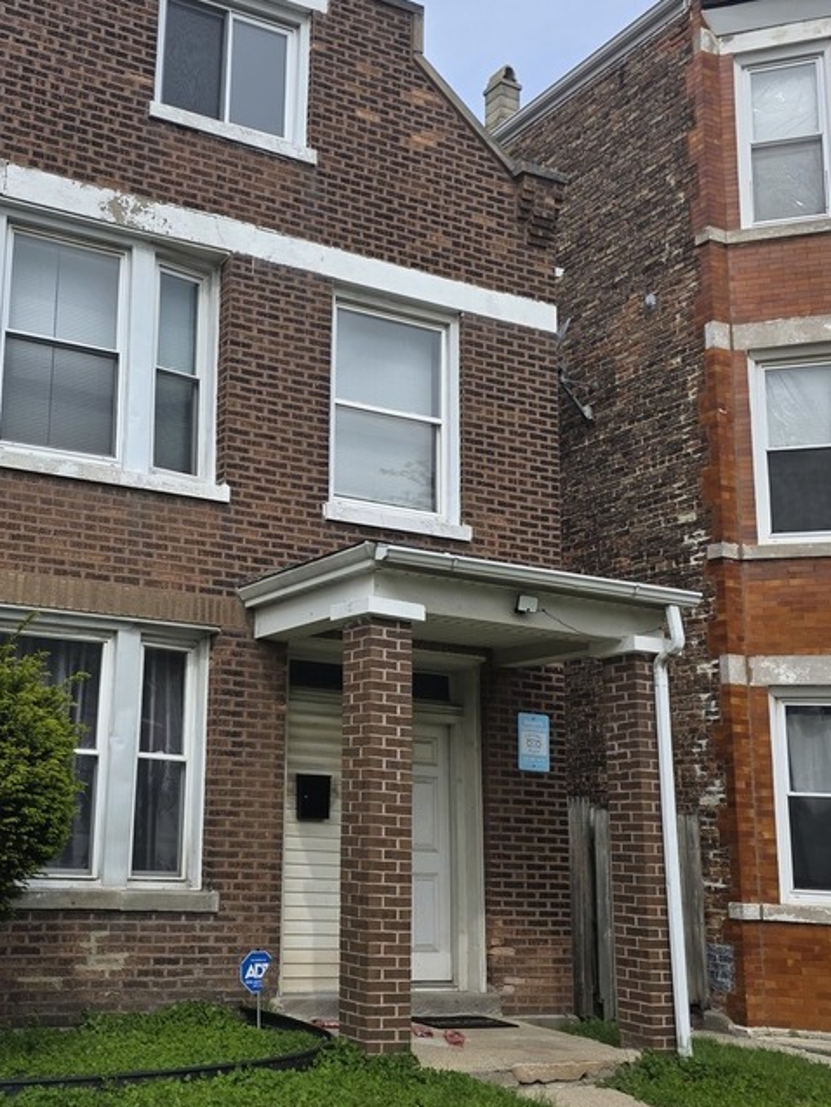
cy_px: 575
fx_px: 1248
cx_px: 183
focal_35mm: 39
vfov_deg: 47.8
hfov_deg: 35.8
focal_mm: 6.3
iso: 80
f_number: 1.7
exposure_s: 1/5447
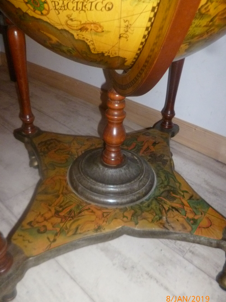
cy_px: 144
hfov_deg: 49.7
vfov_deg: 63.4
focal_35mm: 28
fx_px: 244
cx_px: 100
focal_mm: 4.3
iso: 400
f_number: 2.5
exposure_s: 1/60
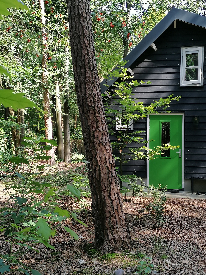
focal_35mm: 47
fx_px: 373
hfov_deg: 30.9
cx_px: 103
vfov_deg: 40.4
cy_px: 138
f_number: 1.8
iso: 50
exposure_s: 1/163
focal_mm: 4.75
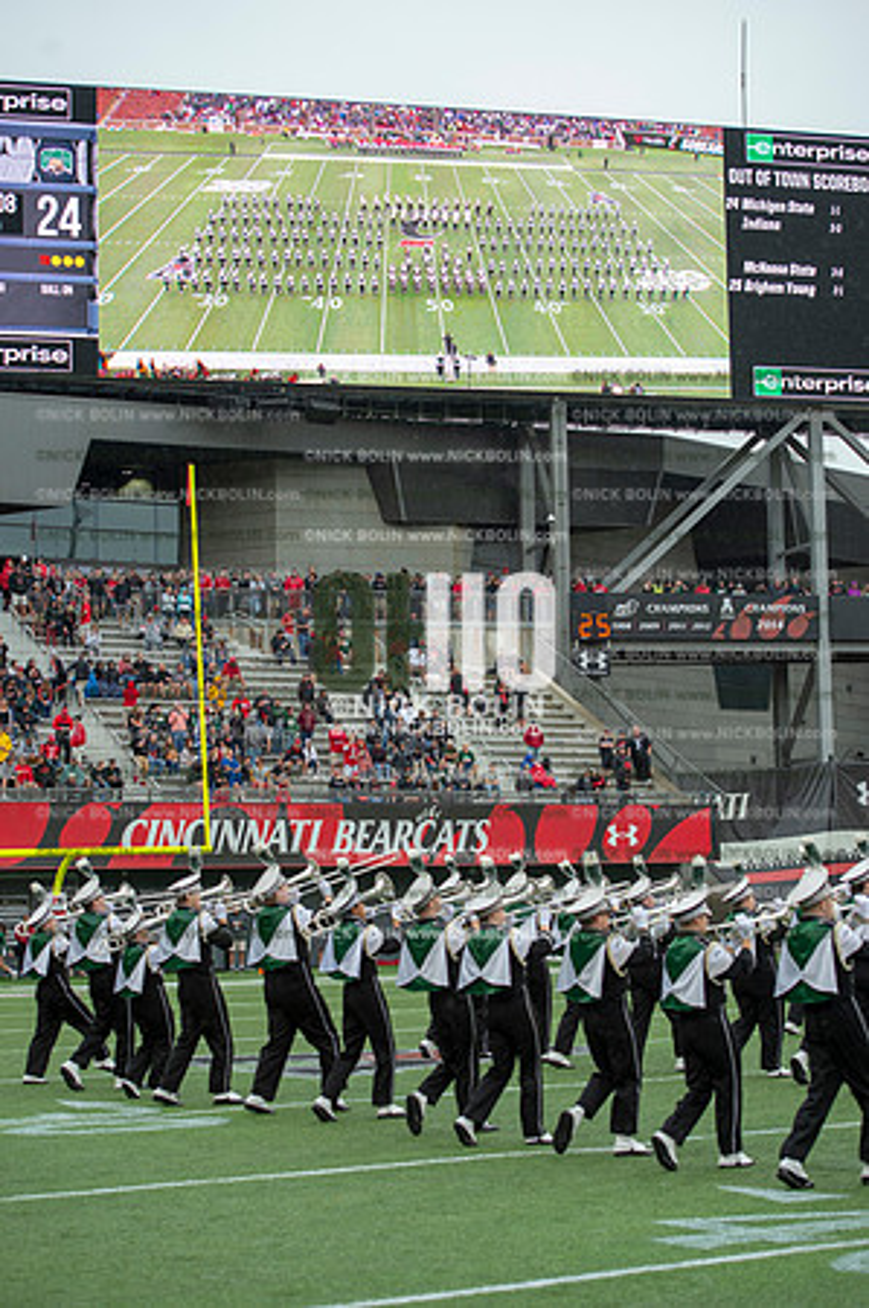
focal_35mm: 70
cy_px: 654
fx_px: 2540
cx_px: 434
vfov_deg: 28.9
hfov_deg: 19.4
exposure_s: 1/500
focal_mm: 70
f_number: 4
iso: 400
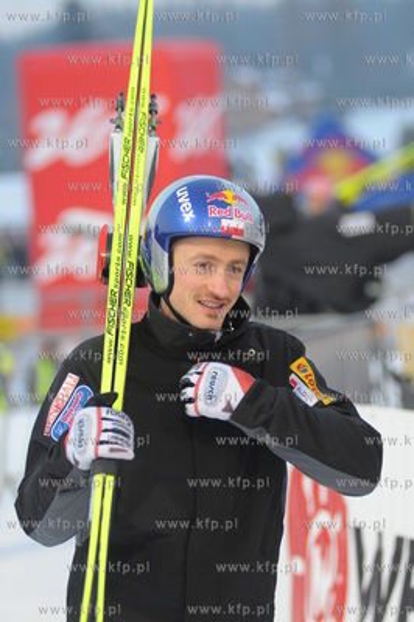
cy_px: 311
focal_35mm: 168
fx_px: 2903
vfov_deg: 12.2
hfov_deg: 8.2
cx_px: 207
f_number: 2.8
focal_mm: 112
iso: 640
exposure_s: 1/800
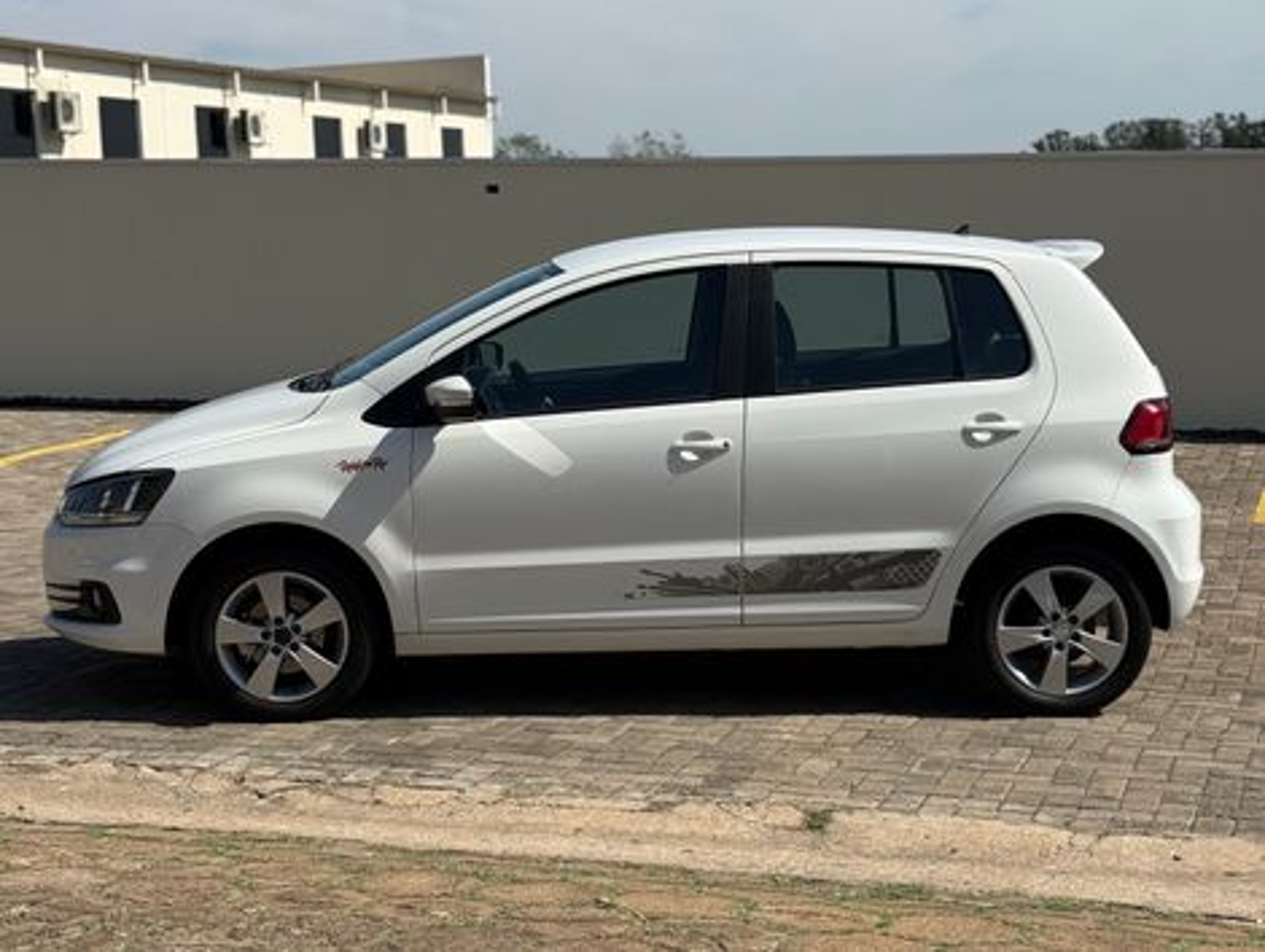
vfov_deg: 30.3
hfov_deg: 39.6
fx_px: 1757
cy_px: 476
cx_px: 632
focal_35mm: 48
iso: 80
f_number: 1.78
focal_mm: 6.76
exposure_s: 1/7143
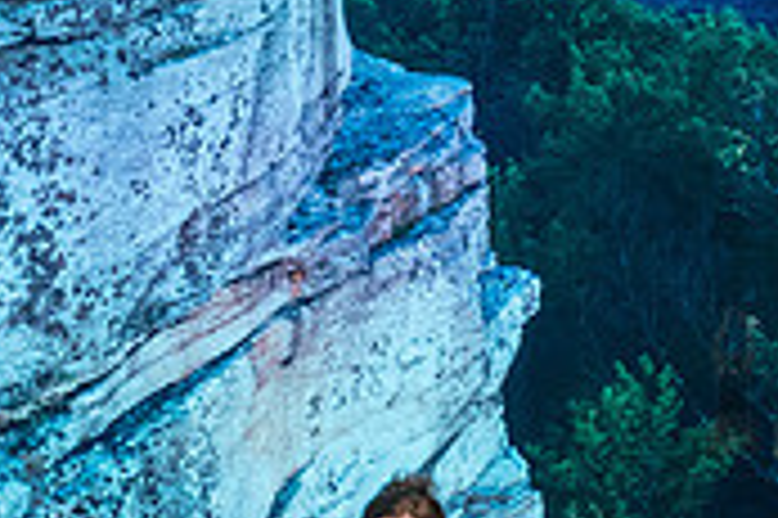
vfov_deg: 5.9
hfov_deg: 9.0
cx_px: 729
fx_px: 4923
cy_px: 811
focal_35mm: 228
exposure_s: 1/200
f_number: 4
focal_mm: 68
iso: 5000
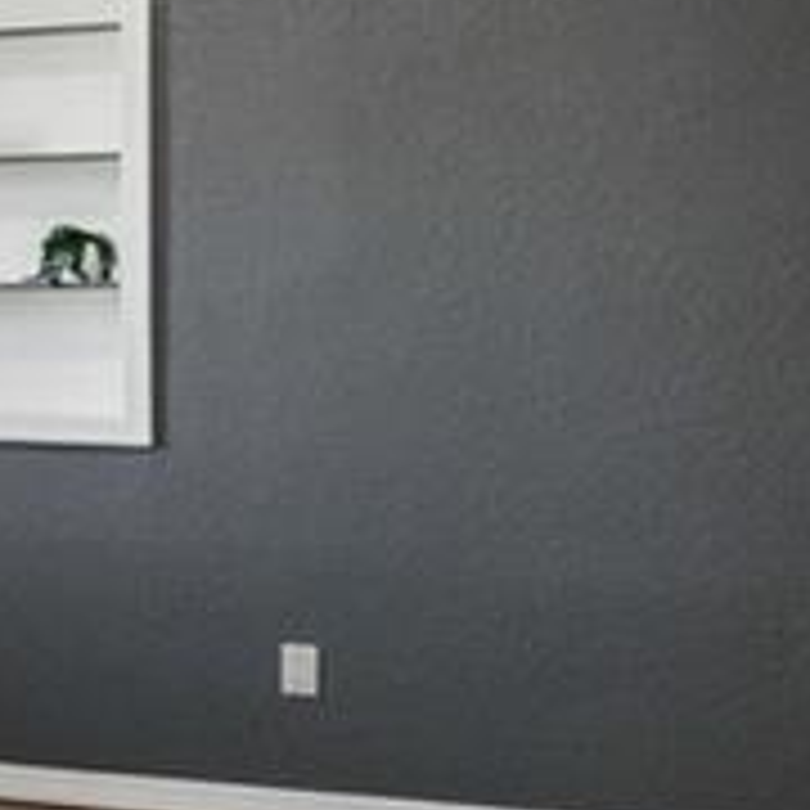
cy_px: 238
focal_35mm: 113
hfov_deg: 10.2
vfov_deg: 15.4
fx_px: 2992
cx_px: -1773
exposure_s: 1/5
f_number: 7.1
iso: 100
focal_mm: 10
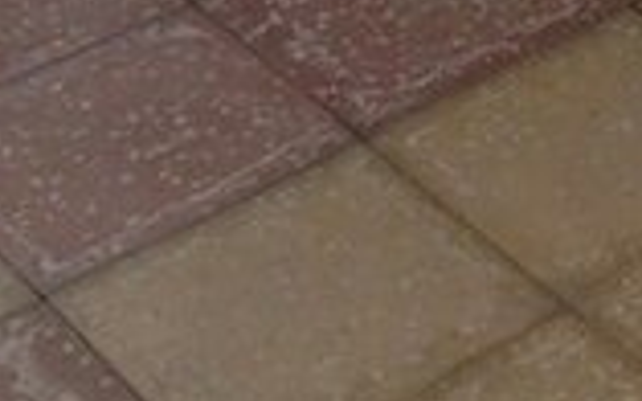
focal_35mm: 147
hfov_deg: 13.6
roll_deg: -0.2
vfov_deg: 8.1
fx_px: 2571
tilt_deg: -19.5
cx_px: 887
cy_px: -591
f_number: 2.4
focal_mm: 4.12
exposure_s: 1/40
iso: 50
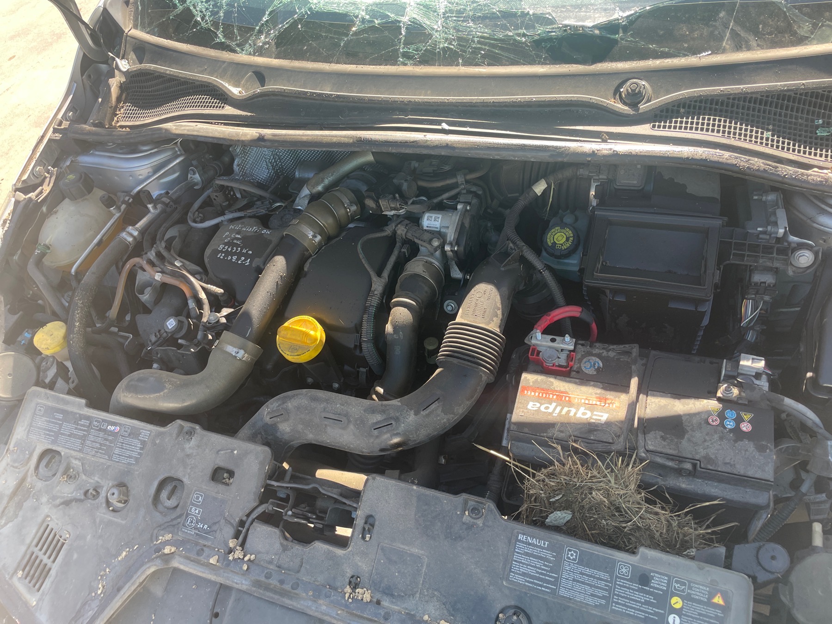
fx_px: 625
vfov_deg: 53.1
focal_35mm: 26
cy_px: 312
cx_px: 416
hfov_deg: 67.3
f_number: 1.6
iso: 32
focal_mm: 4.2
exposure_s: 1/192
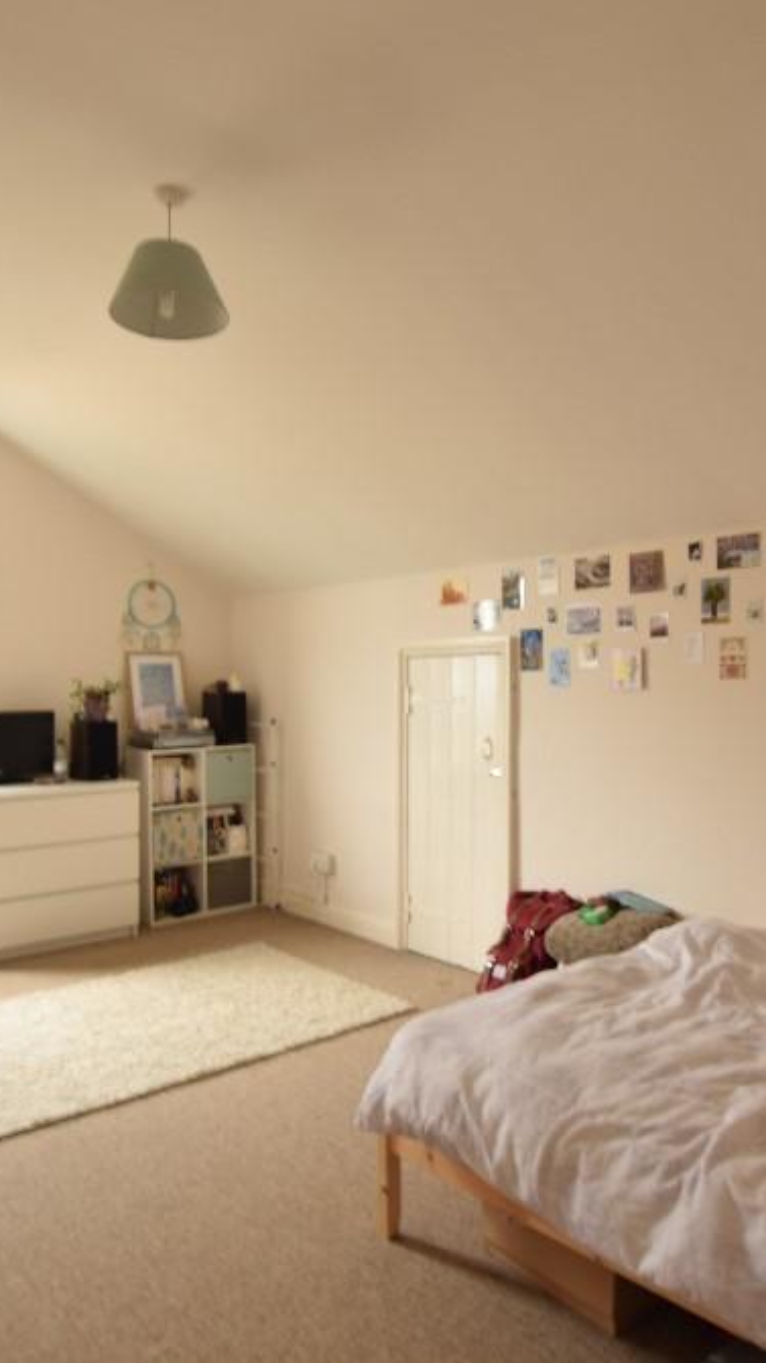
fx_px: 867
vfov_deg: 76.3
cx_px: 473
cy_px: 675
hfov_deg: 47.3
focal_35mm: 24
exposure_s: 1/6
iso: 100
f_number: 4.5
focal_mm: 10
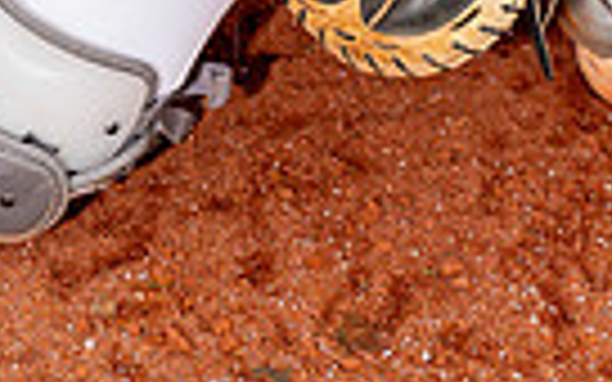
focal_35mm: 158
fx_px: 2635
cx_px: 396
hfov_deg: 13.2
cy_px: -589
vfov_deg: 7.6
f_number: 4
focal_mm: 47
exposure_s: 1/250
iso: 100
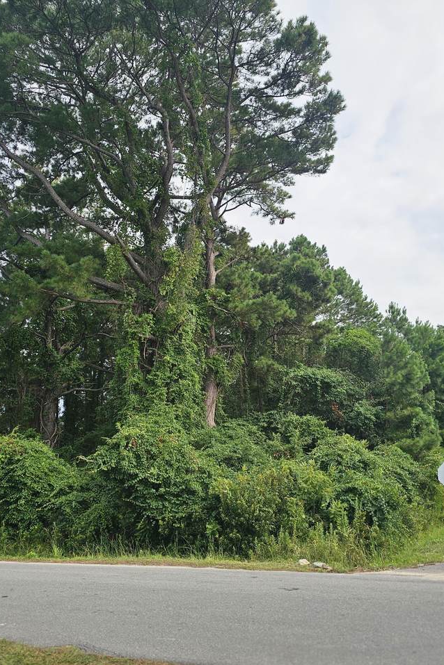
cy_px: 333
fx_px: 592
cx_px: 240
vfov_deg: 58.7
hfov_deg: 41.1
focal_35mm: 32
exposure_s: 1/673
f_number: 1.7
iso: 10
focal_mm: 6.3
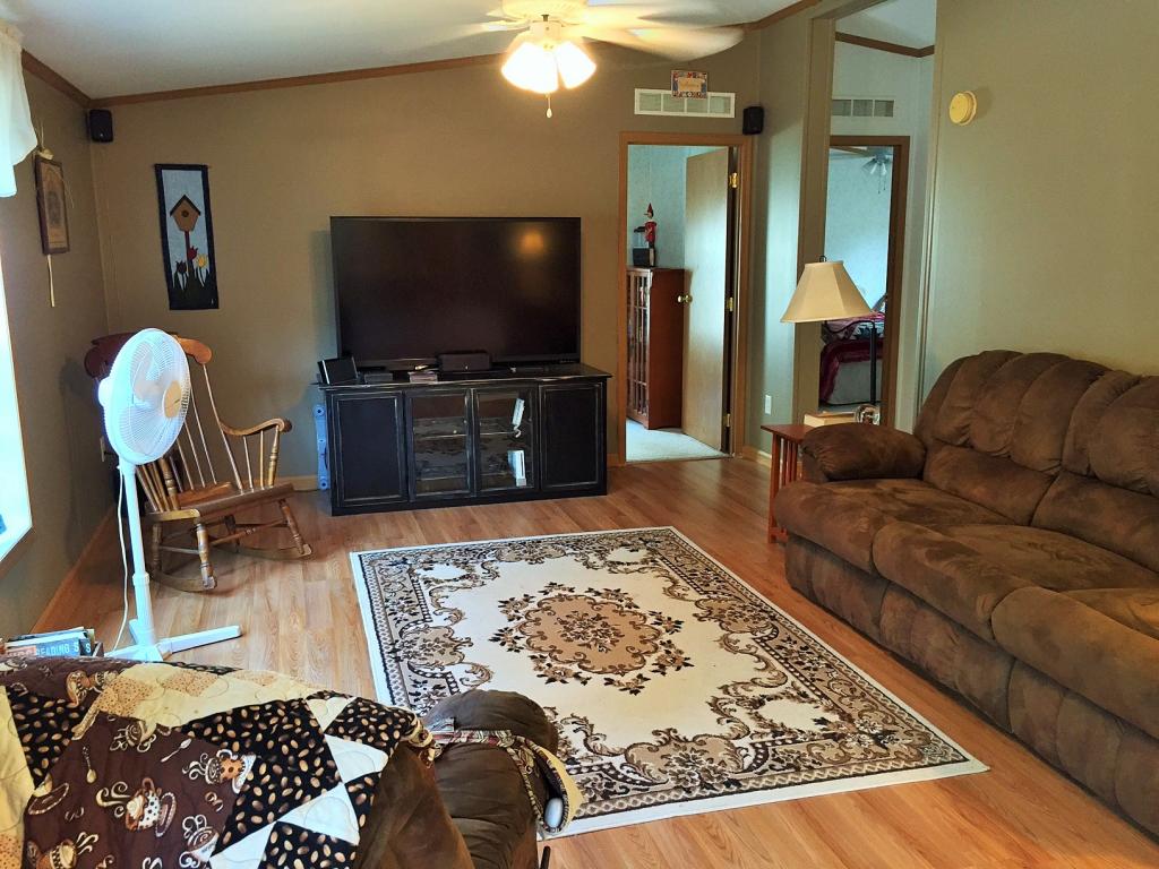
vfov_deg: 48.2
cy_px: 434
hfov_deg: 61.7
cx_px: 580
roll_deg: +0.0
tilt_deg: -11.1
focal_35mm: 29
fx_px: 971
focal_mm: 4.15
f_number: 2.2
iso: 250
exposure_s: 1/30
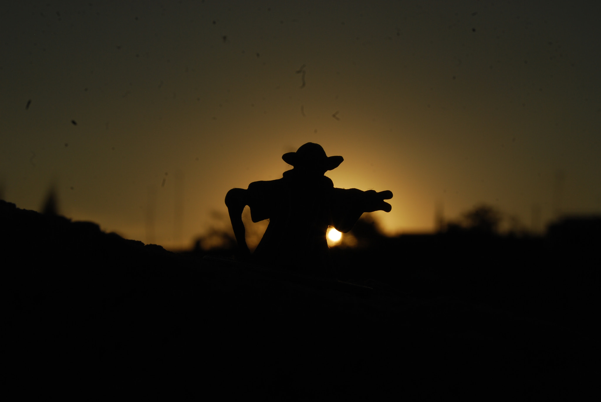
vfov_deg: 16.6
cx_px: 300
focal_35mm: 82
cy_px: 201
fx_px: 1379
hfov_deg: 24.6
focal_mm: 55
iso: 100
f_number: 20
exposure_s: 1/500
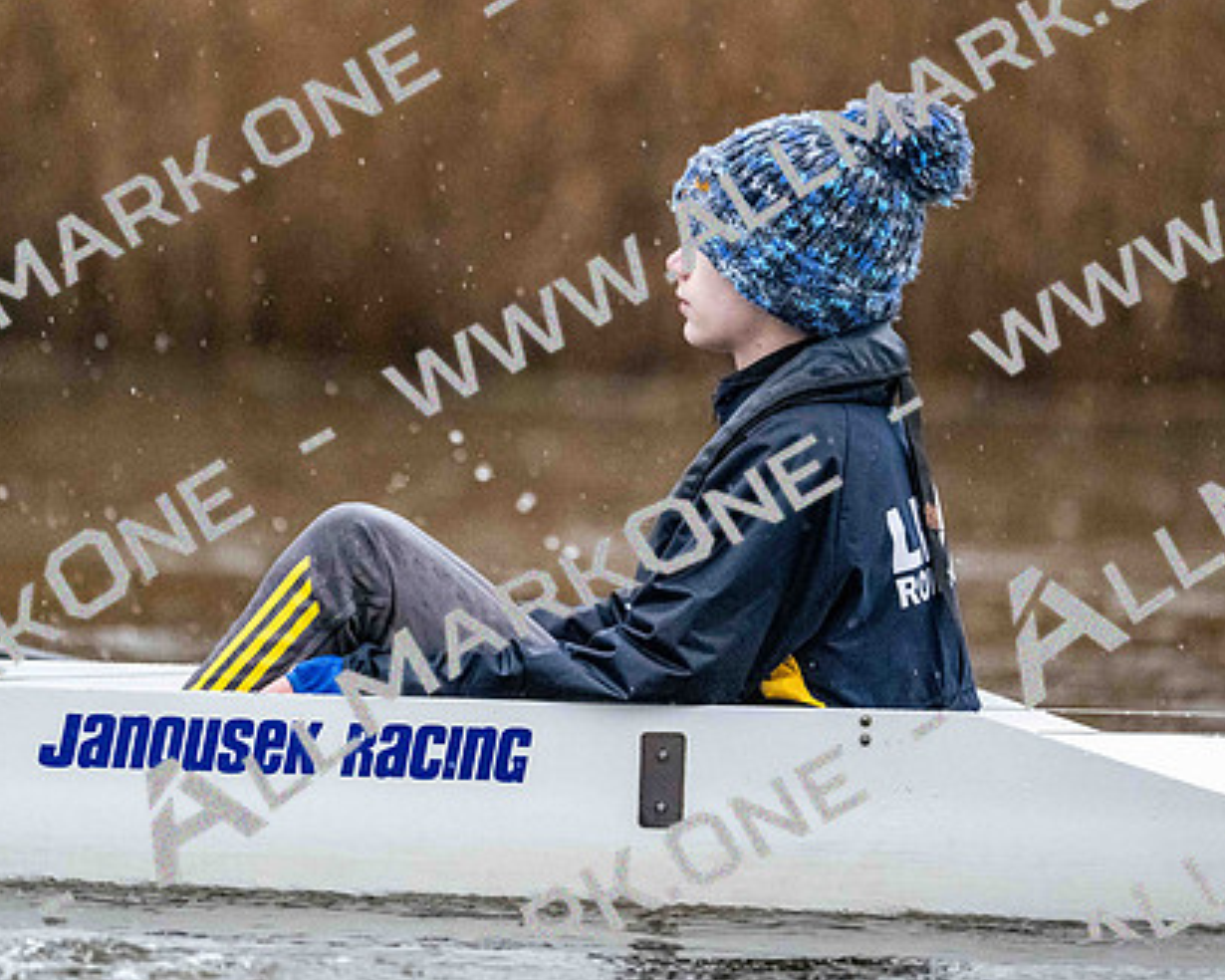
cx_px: 753
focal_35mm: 531
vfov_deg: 2.9
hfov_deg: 3.6
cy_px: 426
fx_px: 19252
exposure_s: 1/1600
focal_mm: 400
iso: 12800
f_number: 4.5
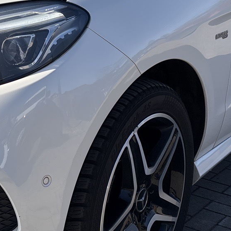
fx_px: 596
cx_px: 24
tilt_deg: -14.7
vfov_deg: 21.8
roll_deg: +0.0
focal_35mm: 79
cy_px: 74
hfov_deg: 21.4
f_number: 1.6
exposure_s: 1/3937
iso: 50
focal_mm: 5.96
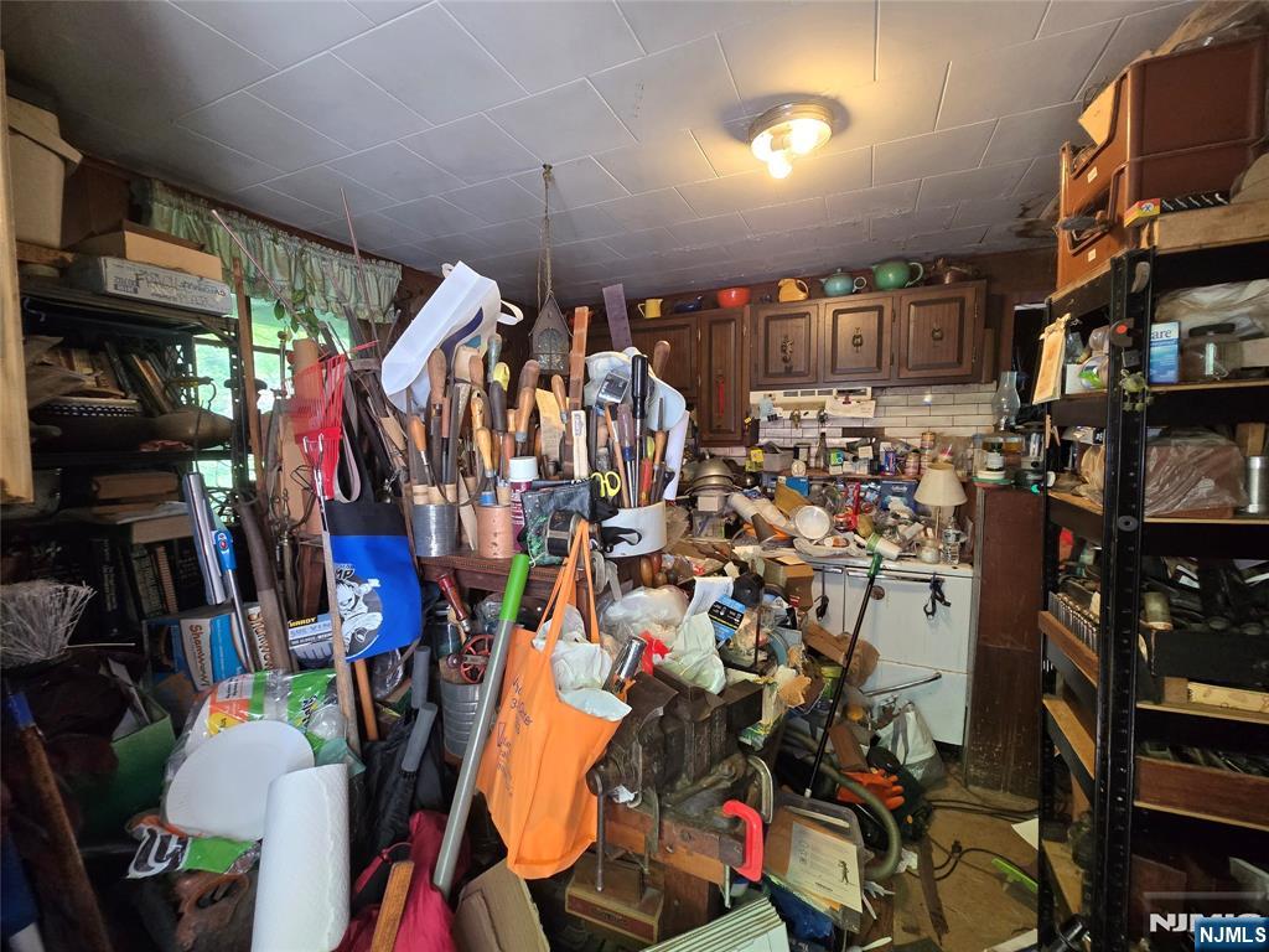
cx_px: 634
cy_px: 476
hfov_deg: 106.2
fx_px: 477
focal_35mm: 13
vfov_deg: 89.9
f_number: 2.2
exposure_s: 1/60
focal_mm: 2.2
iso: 200
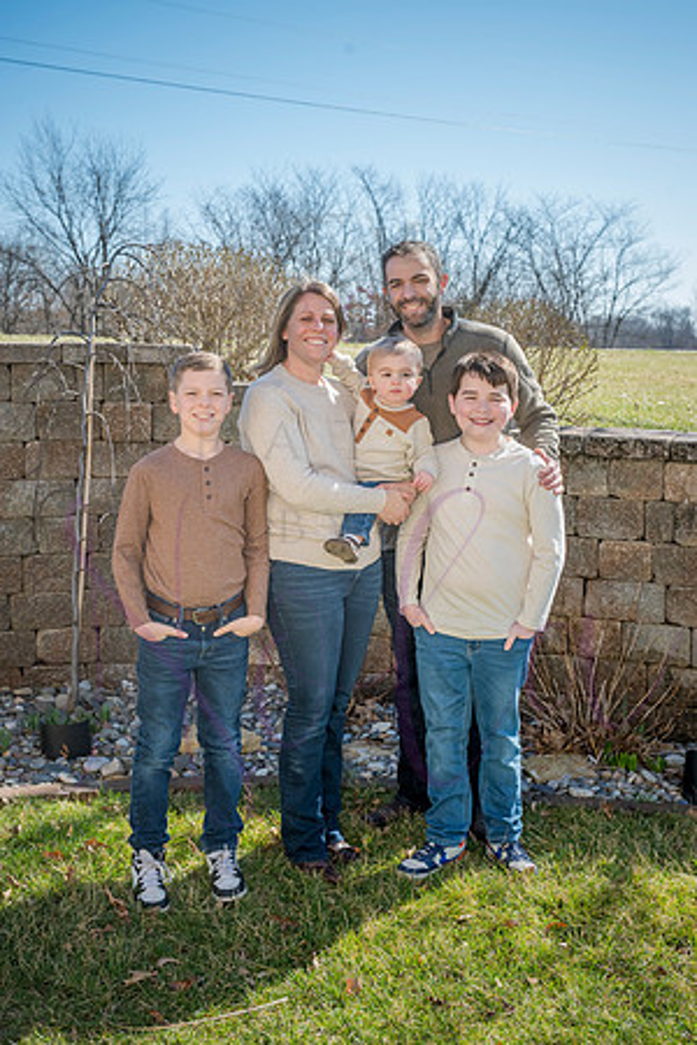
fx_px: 1336
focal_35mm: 46
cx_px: 348
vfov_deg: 42.7
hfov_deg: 29.2
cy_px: 522
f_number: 6.3
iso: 400
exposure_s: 1/640
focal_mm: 46
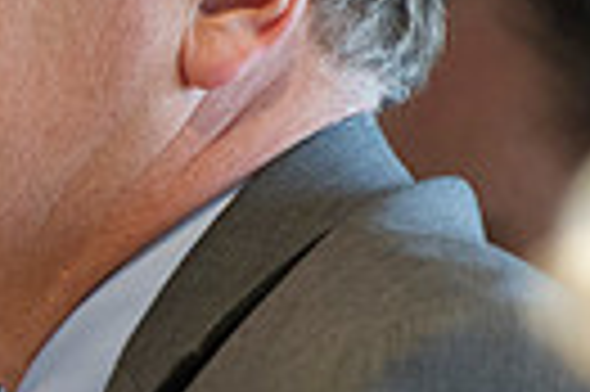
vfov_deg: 1.5
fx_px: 14486
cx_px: -329
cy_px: 410
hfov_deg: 2.3
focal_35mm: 885
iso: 2500
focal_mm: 200
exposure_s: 1/100
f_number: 2.8
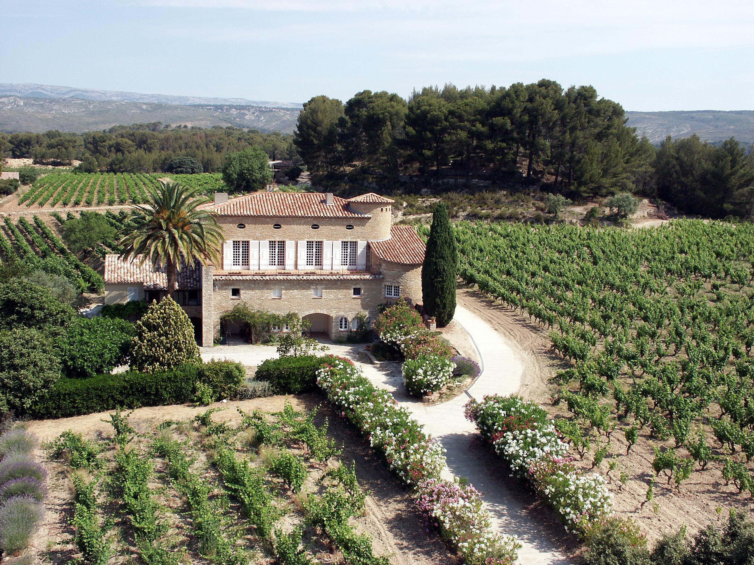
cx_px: 377
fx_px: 849
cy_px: 282
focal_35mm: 39
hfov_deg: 47.9
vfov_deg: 36.8
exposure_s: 1/350
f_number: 6.7
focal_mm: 10.15
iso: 100
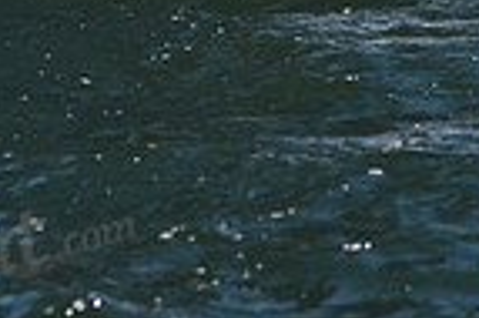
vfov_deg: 4.5
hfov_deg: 6.8
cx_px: 312
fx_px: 4040
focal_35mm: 304
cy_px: -286
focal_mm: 75
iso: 200
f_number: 3.5
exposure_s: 1/1000
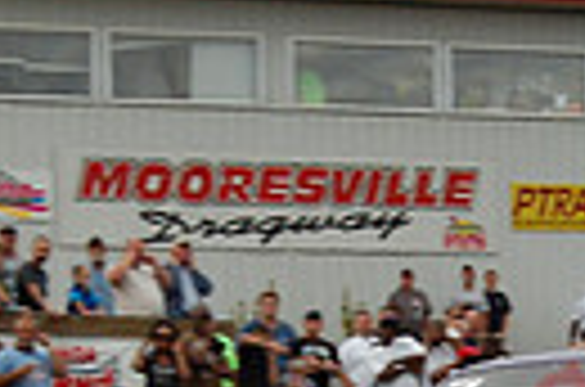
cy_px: 594
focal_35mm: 228
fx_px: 3696
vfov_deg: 5.9
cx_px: 315
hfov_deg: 9.0
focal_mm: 34
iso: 400
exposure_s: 1/500
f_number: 4.5
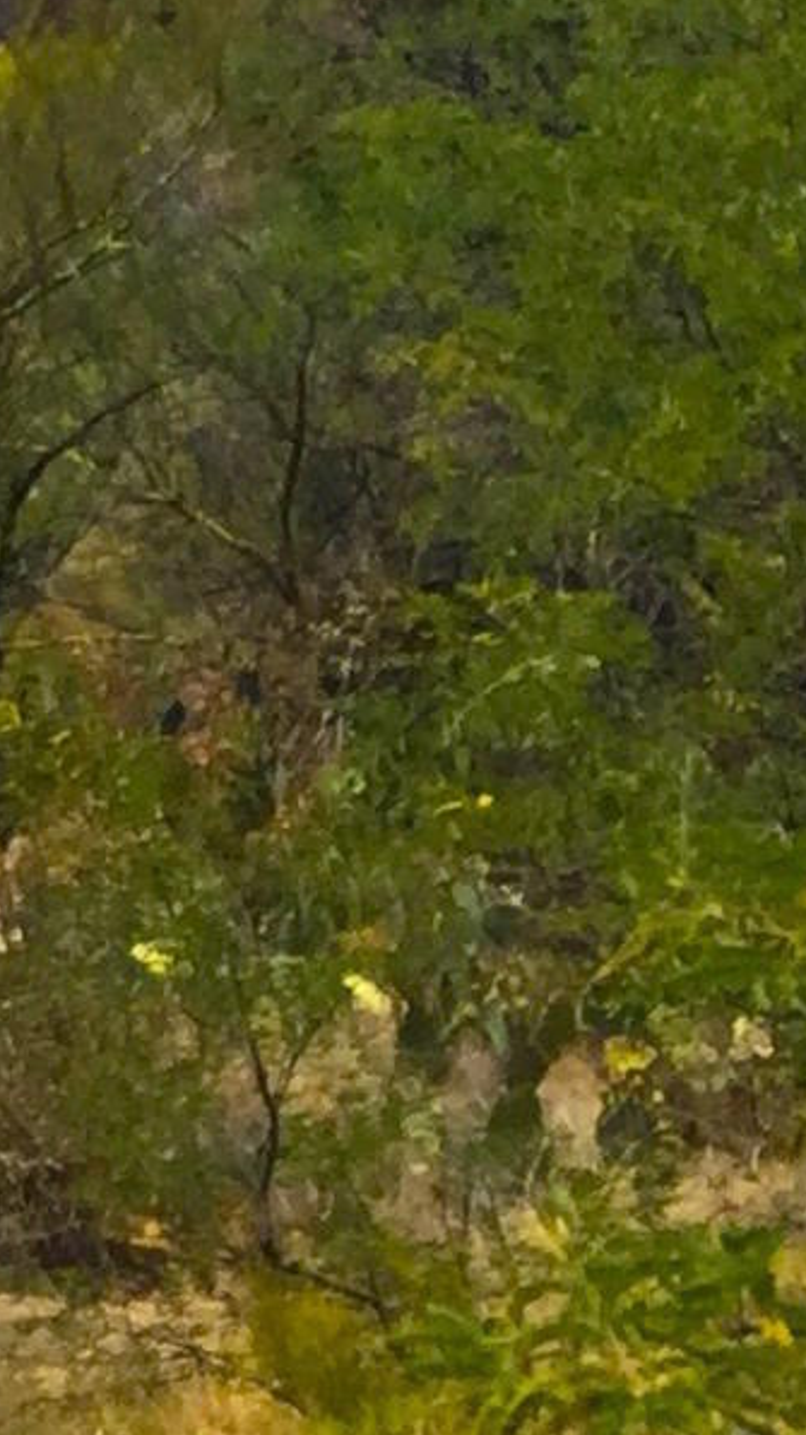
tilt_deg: +5.2
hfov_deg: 6.2
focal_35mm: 159
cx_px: -2464
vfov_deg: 13.2
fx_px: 6045
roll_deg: +0.8
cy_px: -238
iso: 32
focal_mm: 4.15
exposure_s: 1/2198
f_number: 2.2
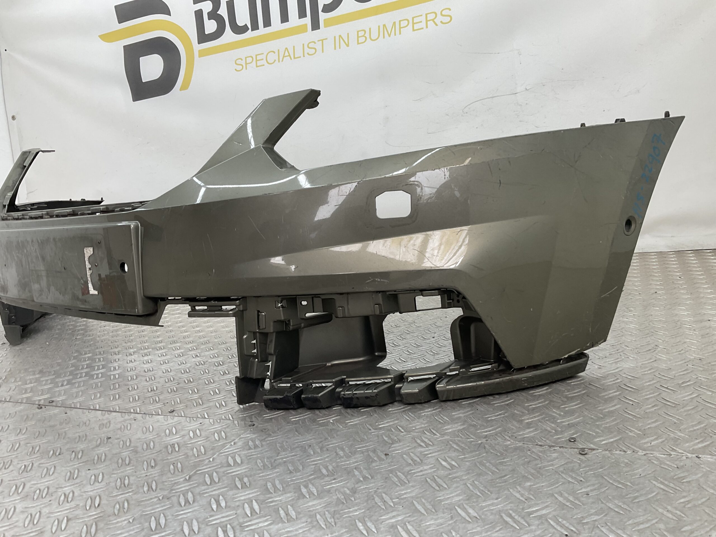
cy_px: 268
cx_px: 358
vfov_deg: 48.2
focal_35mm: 29
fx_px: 600
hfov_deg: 61.7
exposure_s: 1/120
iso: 25
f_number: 1.8
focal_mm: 3
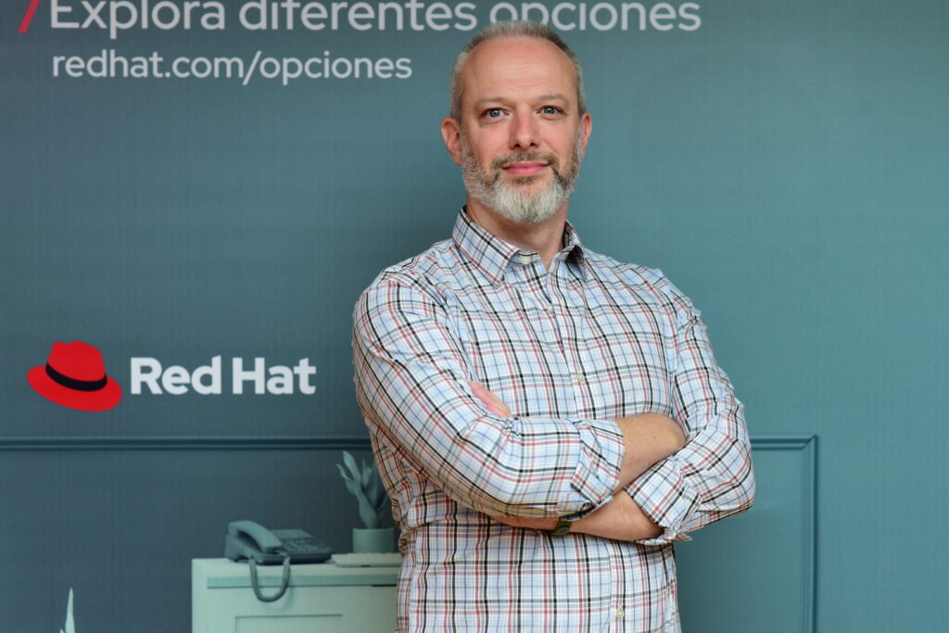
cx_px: 474
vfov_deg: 16.1
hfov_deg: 23.9
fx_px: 2241
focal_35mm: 85
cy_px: 316
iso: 640
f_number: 5
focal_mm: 85
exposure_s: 1/250
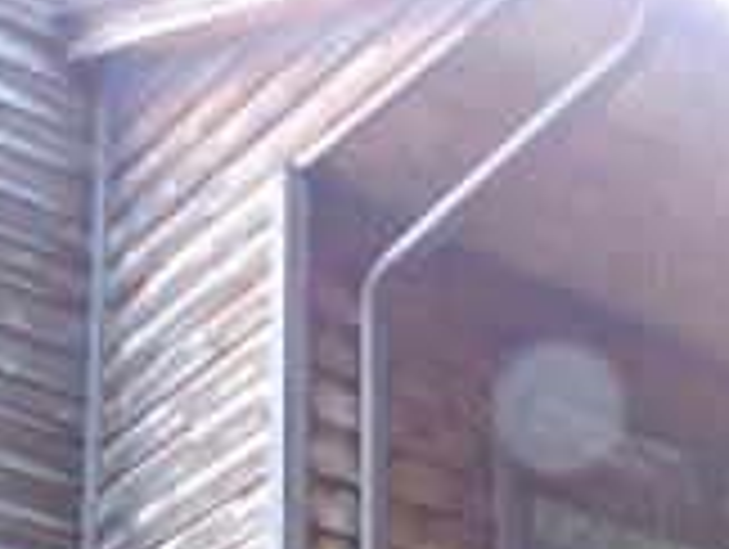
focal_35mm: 86
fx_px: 1814
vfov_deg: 15.6
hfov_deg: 22.3
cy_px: 873
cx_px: 616
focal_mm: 4.3
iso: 400
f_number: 3
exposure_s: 1/30
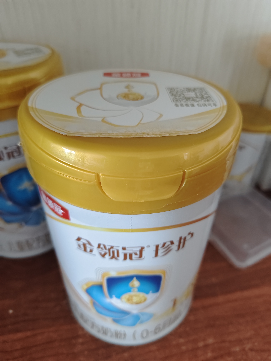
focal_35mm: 23
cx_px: 136
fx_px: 240
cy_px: 180
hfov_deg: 58.9
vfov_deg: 73.9
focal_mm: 5.56
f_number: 1.88
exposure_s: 1/335
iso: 4103
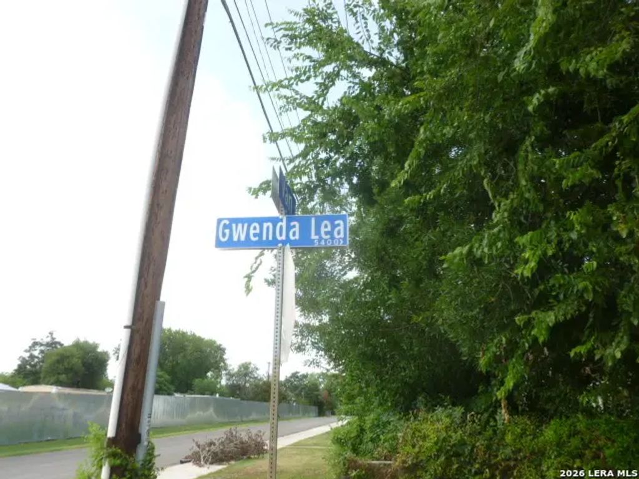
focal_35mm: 28
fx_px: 517
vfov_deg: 49.7
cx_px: 320
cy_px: 240
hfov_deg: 63.4
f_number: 3.3
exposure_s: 1/320
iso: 100
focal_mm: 5
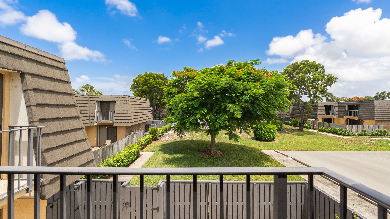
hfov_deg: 103.0
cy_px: 110
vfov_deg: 70.5
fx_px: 155
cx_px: 194
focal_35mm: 15
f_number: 9
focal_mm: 14
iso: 250
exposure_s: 1/200
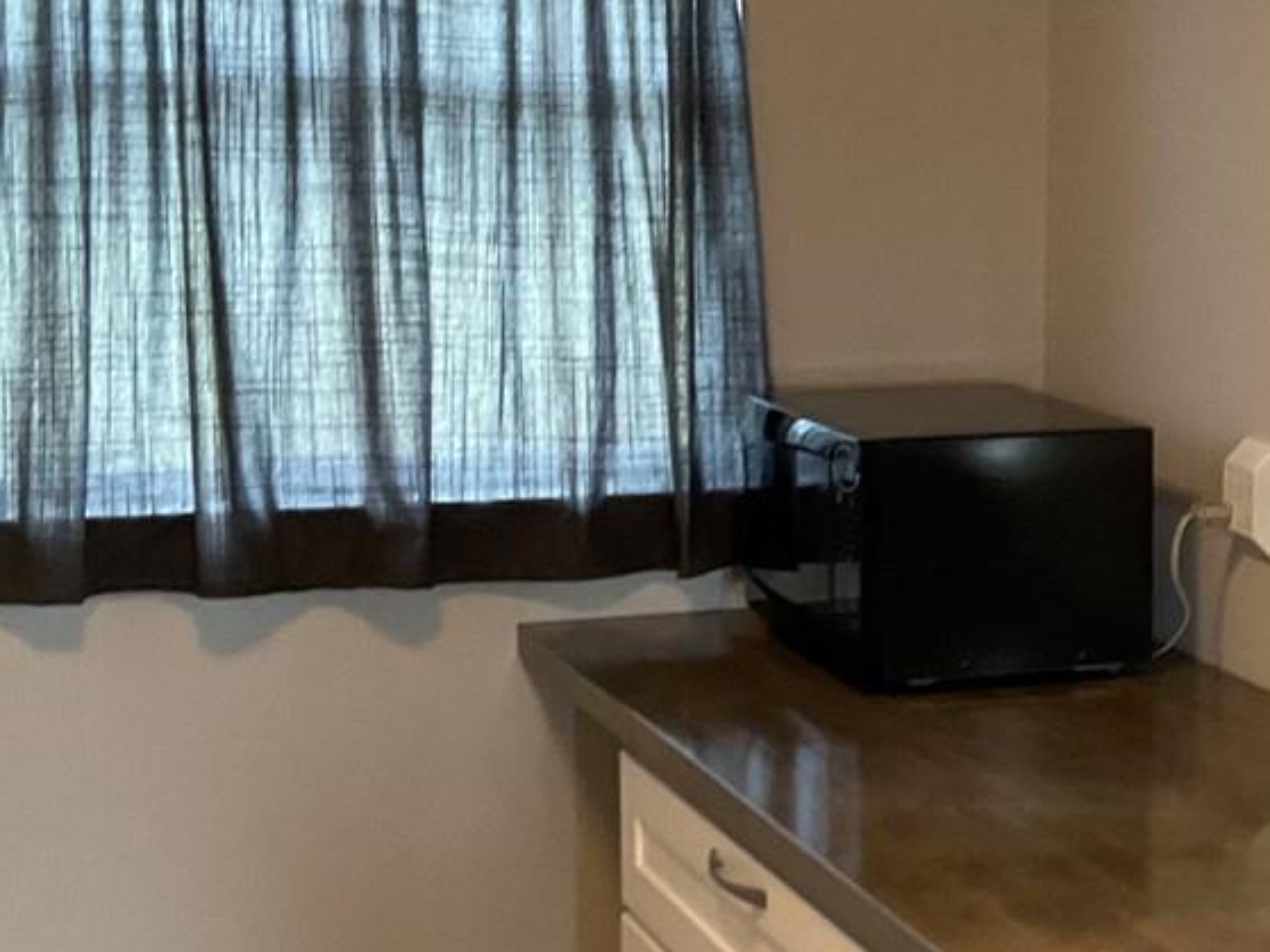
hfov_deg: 22.3
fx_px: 3044
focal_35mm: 83
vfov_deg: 17.8
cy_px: 395
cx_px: 1370
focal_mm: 3
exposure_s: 1/60
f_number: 1.8
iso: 160
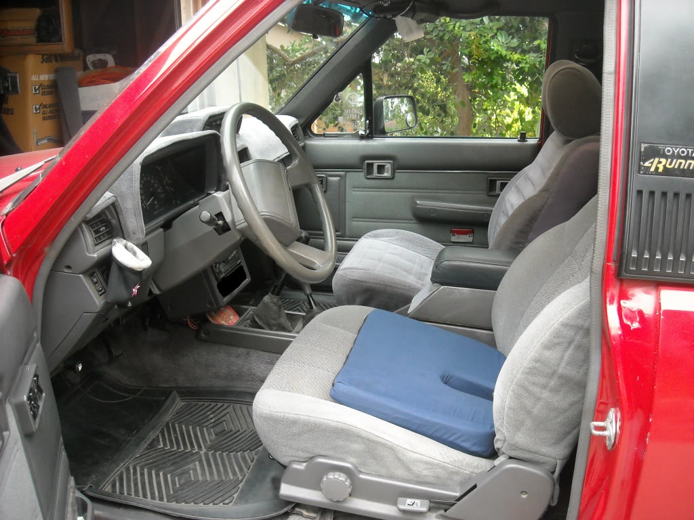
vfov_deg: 40.7
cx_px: 347
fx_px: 702
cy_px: 260
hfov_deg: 52.6
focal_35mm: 35
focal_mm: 5.7
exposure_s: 1/176
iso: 295
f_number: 2.8
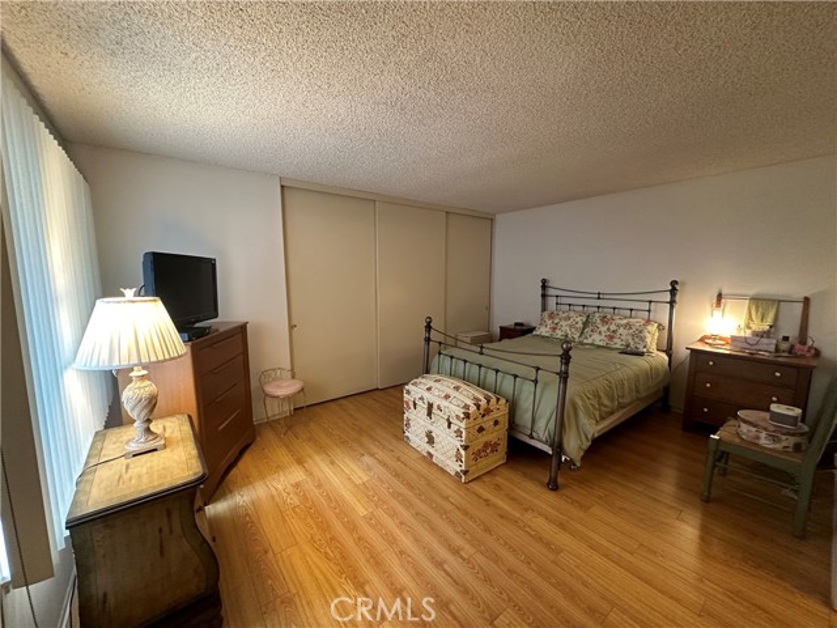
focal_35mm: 14
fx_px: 339
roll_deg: +0.4
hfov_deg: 102.1
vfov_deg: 85.7
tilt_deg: -8.1
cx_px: 418
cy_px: 314
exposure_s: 1/60
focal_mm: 2.22
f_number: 2.2
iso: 320
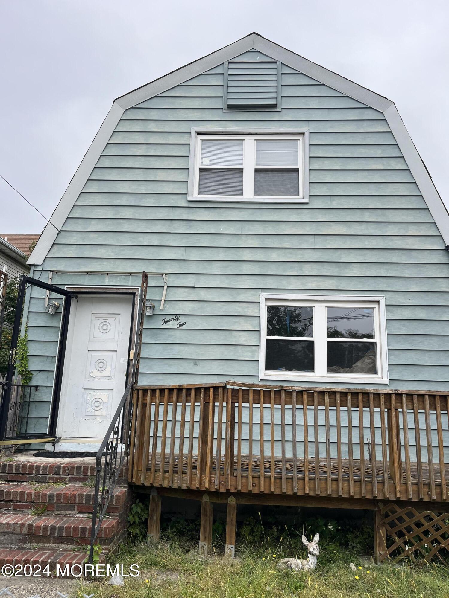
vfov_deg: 67.3
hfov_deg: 53.1
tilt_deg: +13.5
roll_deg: -1.0
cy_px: 299
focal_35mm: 26
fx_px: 450
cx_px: 224
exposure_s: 1/1748
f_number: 1.6
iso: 50
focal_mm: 5.1
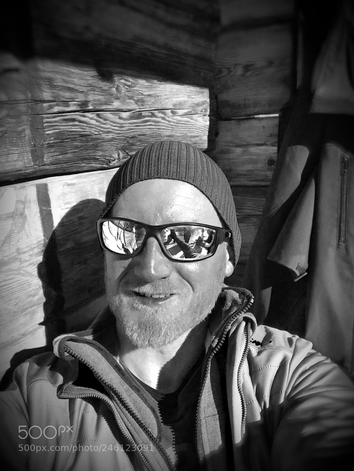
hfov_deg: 44.2
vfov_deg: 56.8
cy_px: 236
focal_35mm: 32
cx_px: 177
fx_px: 436
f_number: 2.2
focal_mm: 2.87
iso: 25
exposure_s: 1/1242
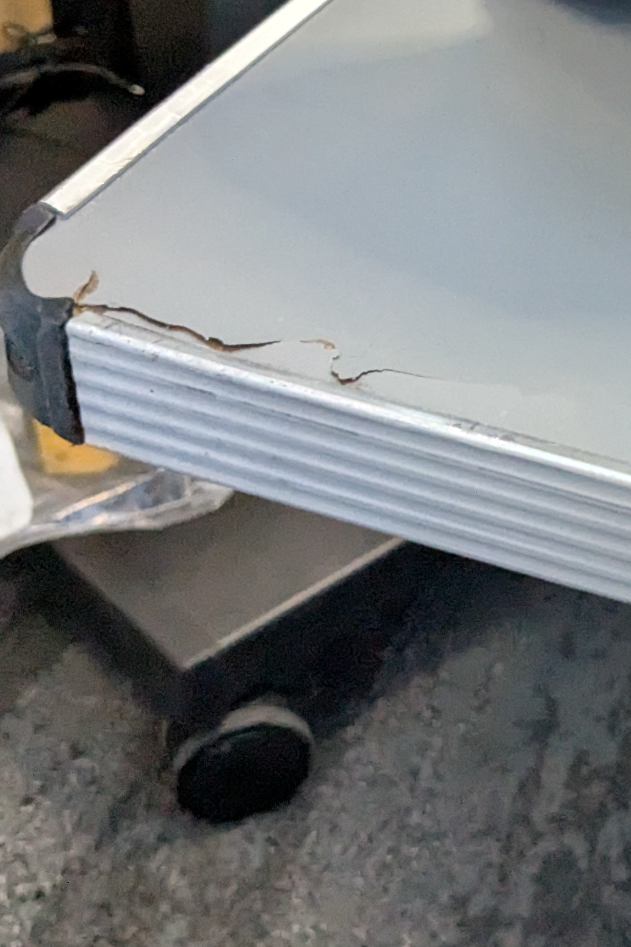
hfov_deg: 17.3
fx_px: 1919
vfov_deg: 26.9
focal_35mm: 73
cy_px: 123
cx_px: 872
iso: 1553
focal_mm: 4.38
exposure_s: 1/99.9
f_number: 1.73
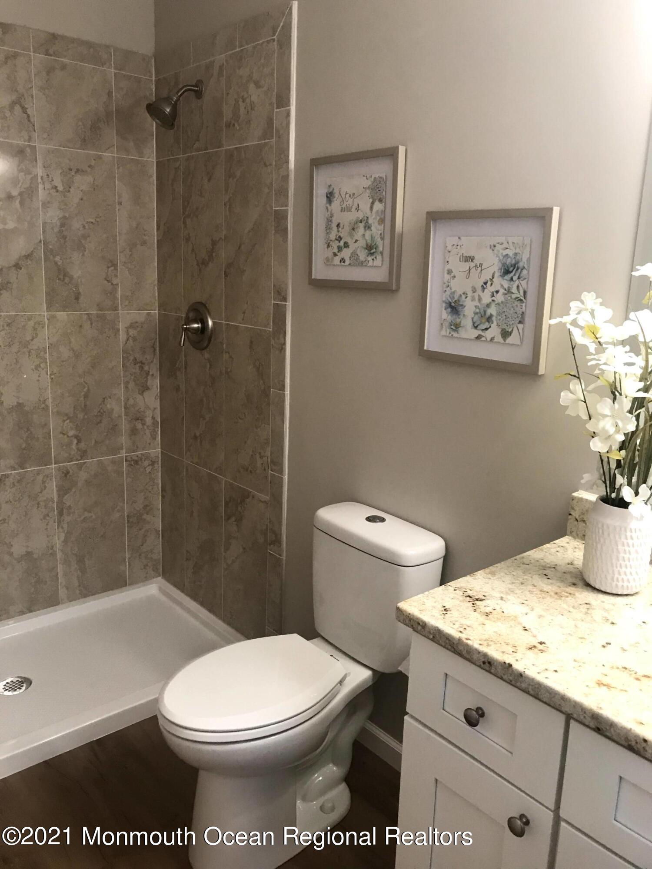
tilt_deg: -13.0
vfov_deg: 63.4
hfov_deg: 49.7
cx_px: 326
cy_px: 434
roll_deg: -1.5
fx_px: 703
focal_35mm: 28
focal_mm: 3.99
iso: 40
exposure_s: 1/30
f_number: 1.8
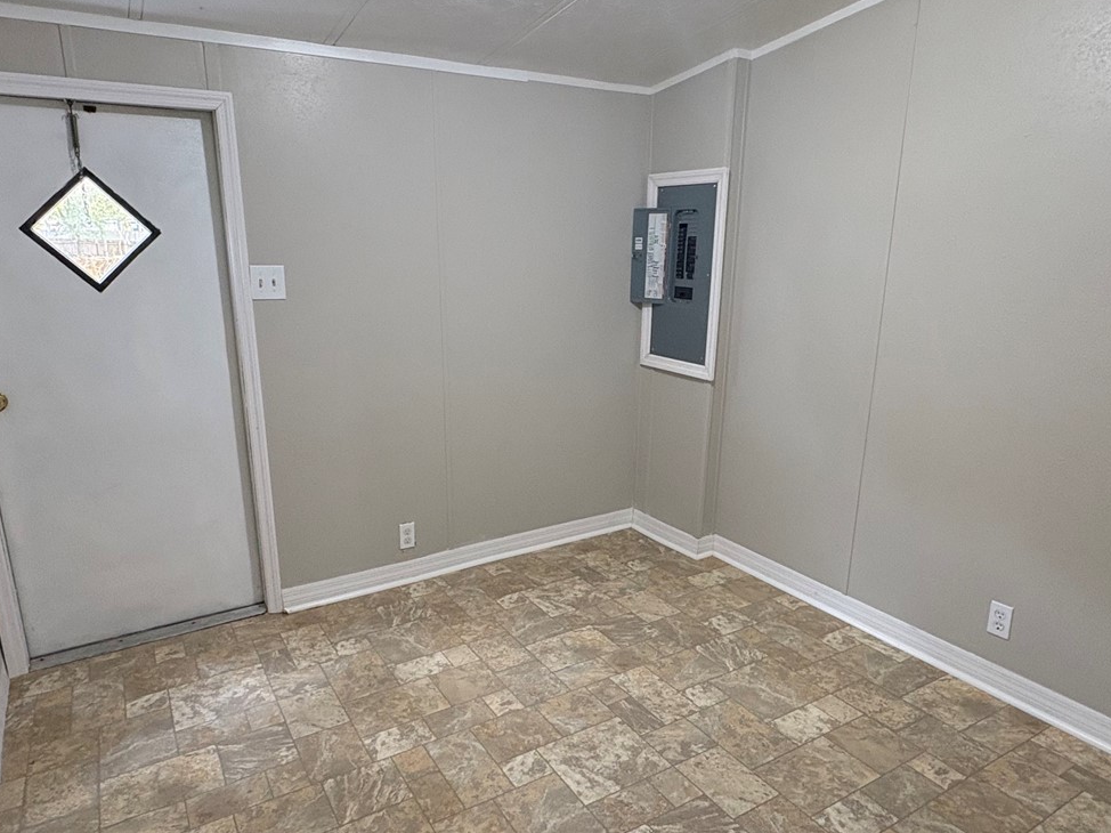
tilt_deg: -15.6
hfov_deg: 73.9
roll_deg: +0.6
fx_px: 738
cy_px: 440
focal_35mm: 23
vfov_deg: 58.8
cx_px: 540
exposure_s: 1/60
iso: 250
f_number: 2.2
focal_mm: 2.22
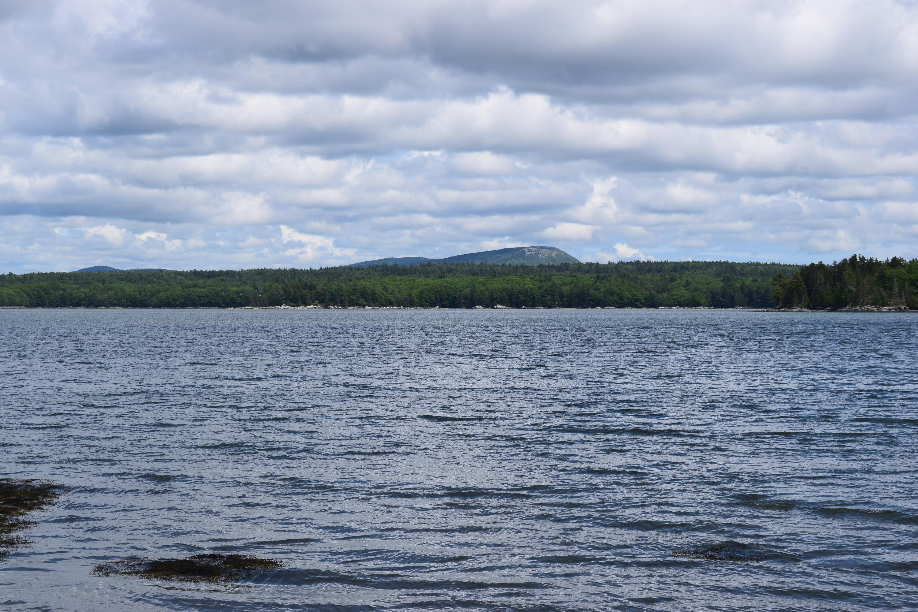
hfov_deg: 24.6
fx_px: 2104
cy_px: 306
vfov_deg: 16.6
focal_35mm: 82
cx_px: 459
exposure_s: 1/640
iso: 200
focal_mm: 55
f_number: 11
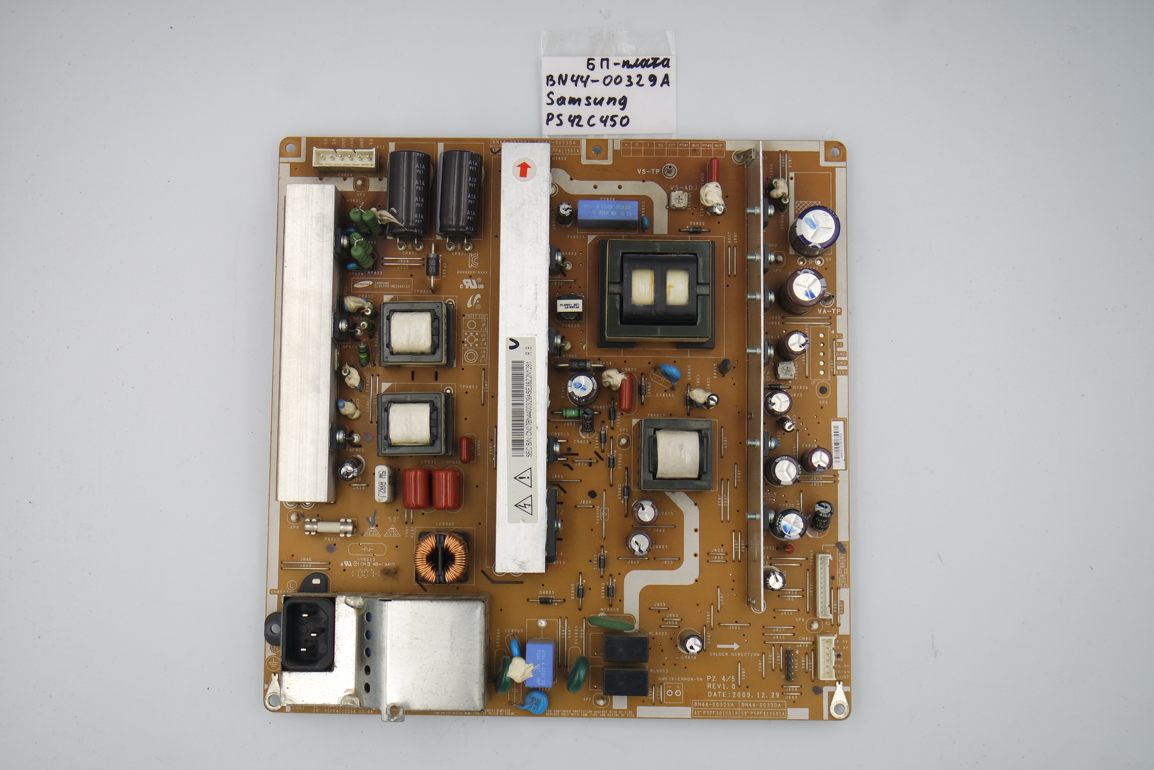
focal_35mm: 43
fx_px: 1378
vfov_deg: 31.2
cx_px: 577
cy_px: 385
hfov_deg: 45.4
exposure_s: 1/100
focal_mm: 16
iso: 160
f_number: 5.6
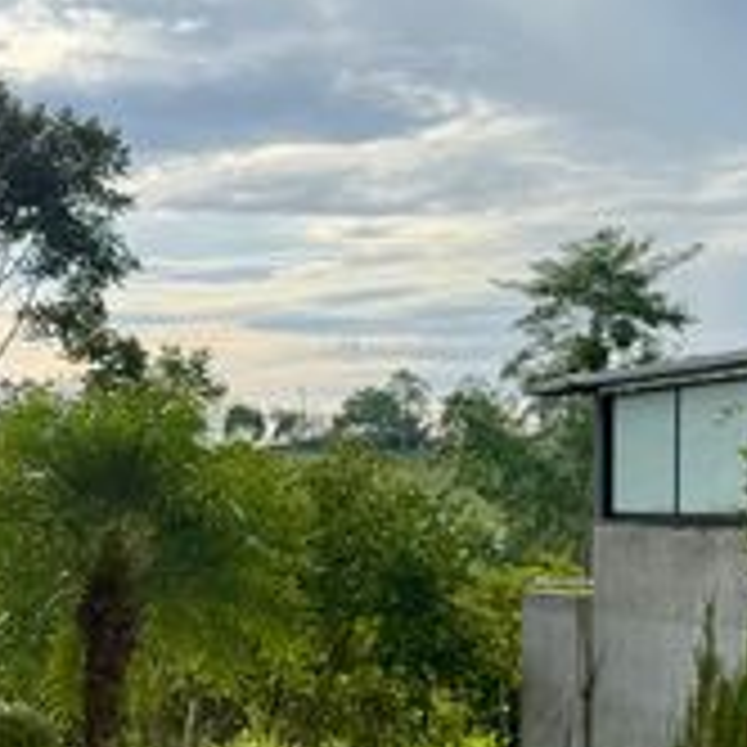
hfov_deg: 18.6
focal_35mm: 85
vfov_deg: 20.1
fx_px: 2075
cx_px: -281
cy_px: 648
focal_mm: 6.76
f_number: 1.78
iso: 100
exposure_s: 1/3279
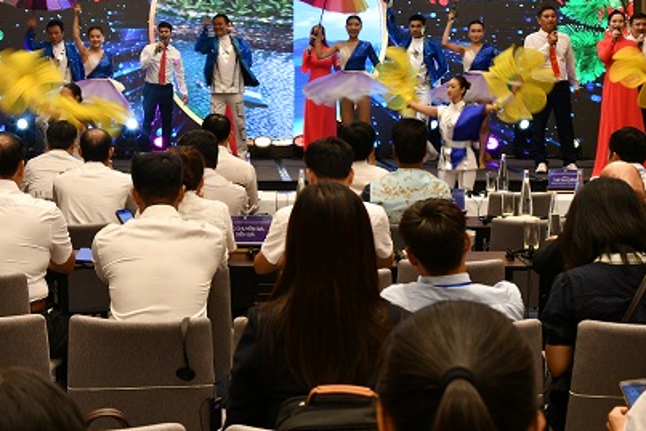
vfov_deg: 21.2
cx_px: 281
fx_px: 1149
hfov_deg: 31.4
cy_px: 146
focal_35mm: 64
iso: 400
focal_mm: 29
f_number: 8
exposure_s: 1/30
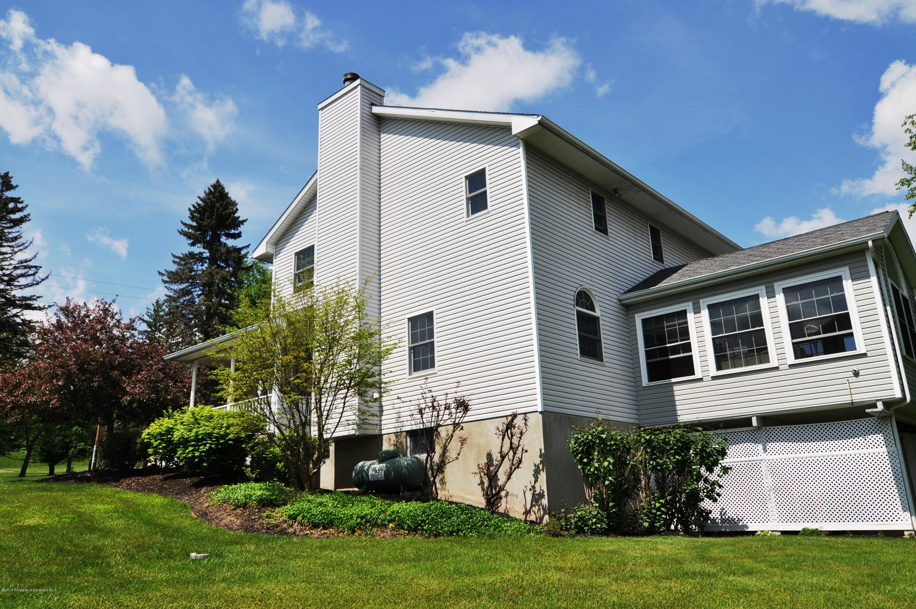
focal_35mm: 27
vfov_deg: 47.8
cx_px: 458
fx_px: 686
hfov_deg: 67.4
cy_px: 304
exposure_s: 1/800
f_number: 8
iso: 200
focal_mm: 18
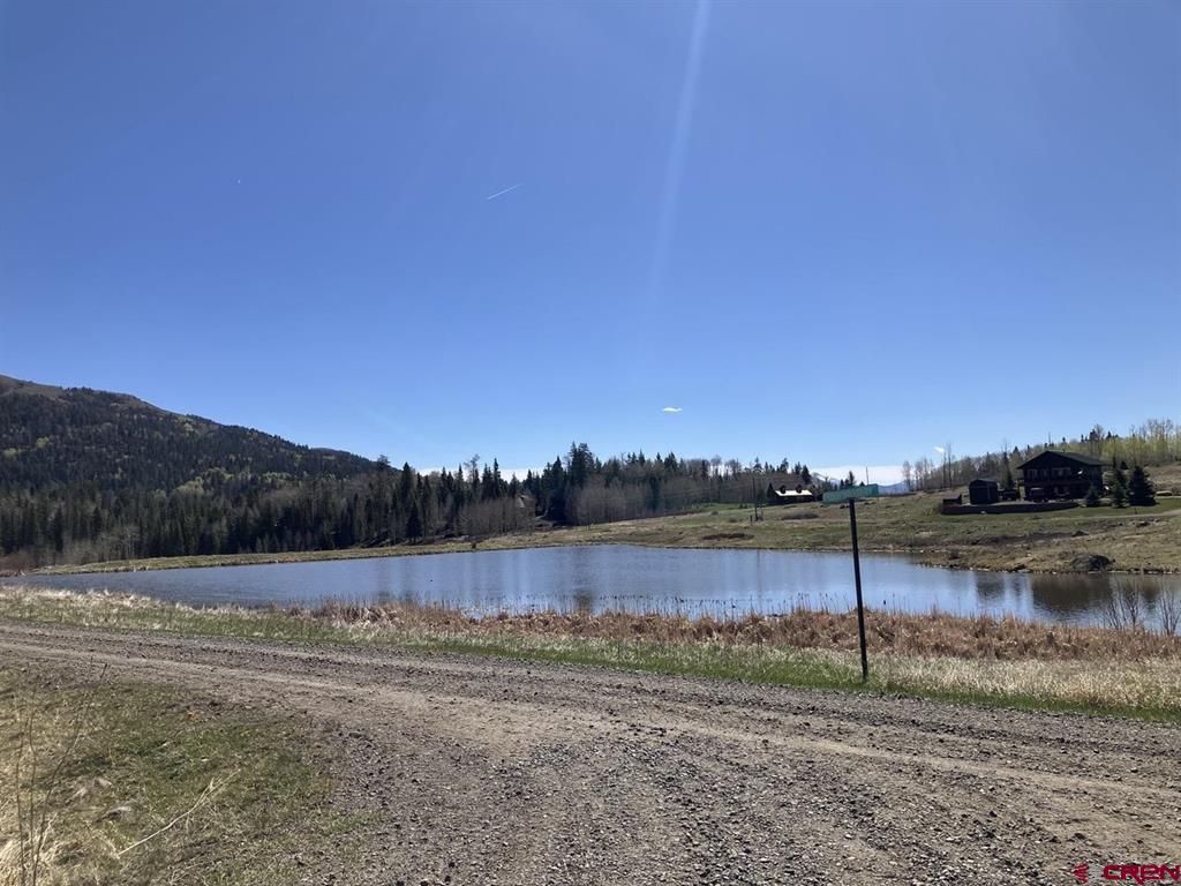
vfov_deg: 49.7
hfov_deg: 63.4
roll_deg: +3.9
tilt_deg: +5.7
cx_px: 590
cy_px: 443
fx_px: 955
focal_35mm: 28
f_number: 1.8
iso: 32
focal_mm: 3.99
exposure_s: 1/3472
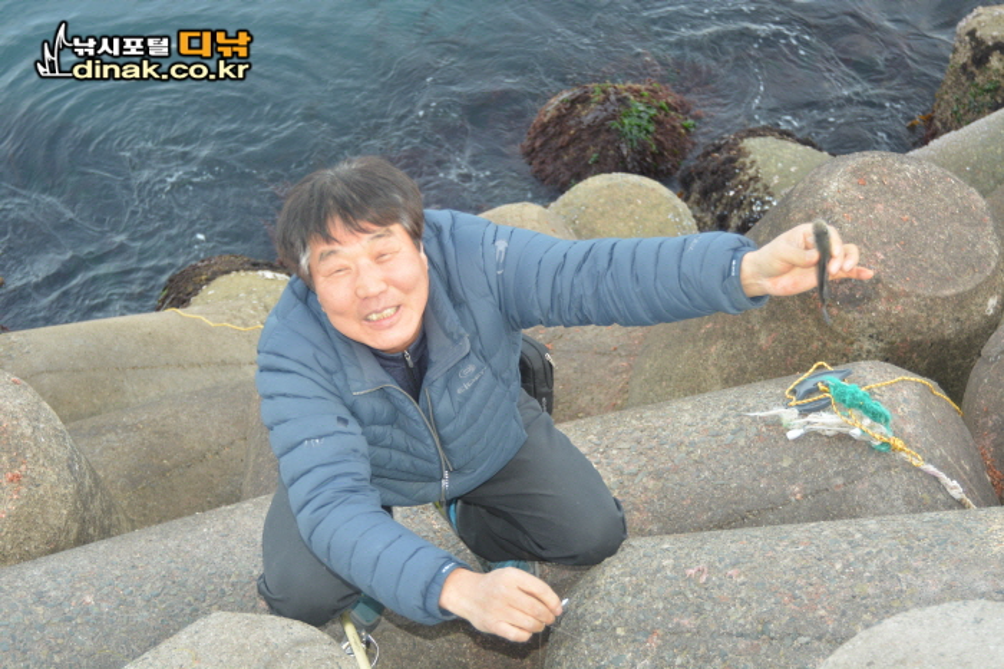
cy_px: 334
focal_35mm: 68
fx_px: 1882
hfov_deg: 29.9
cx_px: 502
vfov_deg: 20.1
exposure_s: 1/80
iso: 200
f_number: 4.2
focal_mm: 45
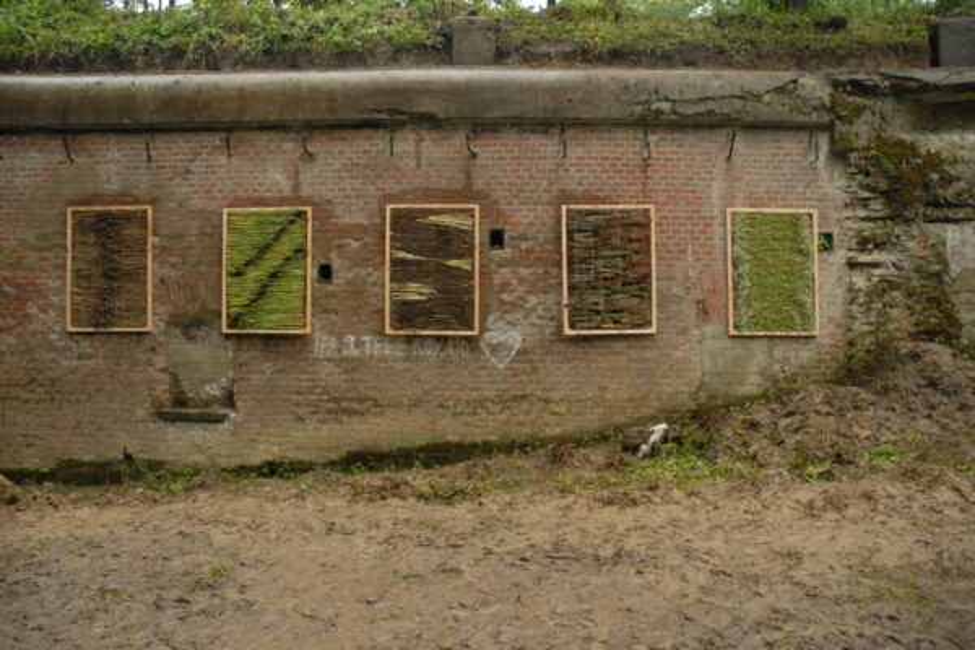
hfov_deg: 67.4
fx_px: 731
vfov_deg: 47.9
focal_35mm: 27
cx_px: 488
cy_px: 325
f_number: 4
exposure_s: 1/60
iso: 250
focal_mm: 18
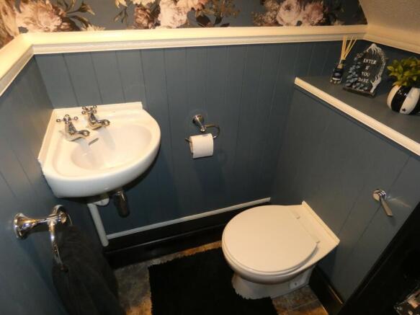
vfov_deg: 66.0
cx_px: 210
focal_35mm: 20
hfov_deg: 81.8
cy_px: 158
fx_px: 243
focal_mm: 3.6
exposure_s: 1/60
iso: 800
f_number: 2.8
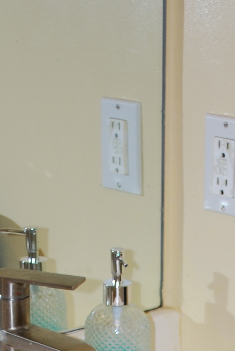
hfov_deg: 9.8
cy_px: 567
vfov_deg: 13.5
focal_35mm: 140
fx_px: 1366
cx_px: 206
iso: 200
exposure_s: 1/60
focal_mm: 28
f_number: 4.5
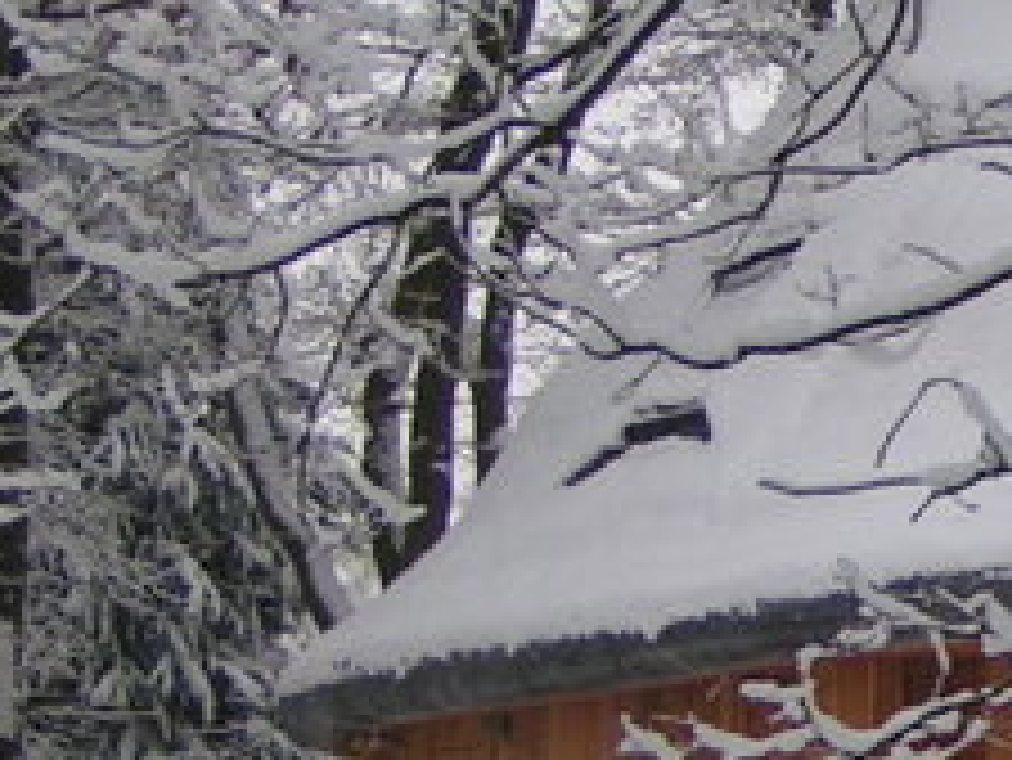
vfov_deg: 11.0
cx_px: 1484
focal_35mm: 135
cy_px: 508
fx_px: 3949
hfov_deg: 13.8
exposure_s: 1/50
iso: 50
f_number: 3.5
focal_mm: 5.8
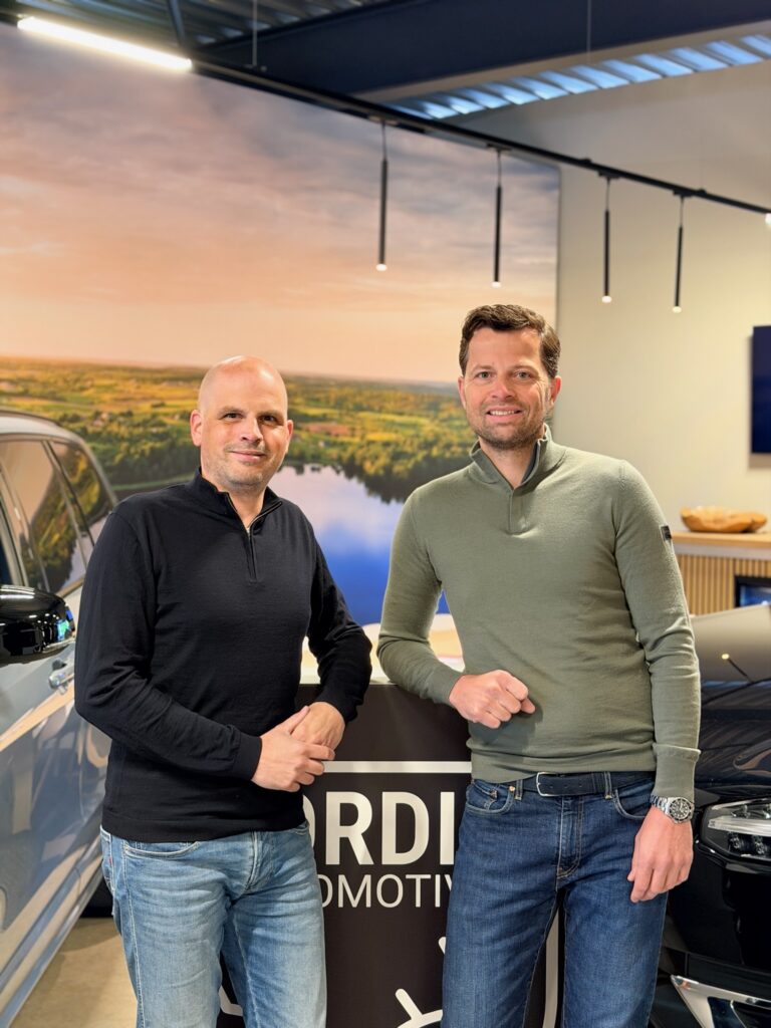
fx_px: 1425
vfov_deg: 39.7
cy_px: 514
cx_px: 386
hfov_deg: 30.3
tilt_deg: -2.7
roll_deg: -0.9
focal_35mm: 48
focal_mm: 6.76
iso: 320
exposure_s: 1/33
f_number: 1.78
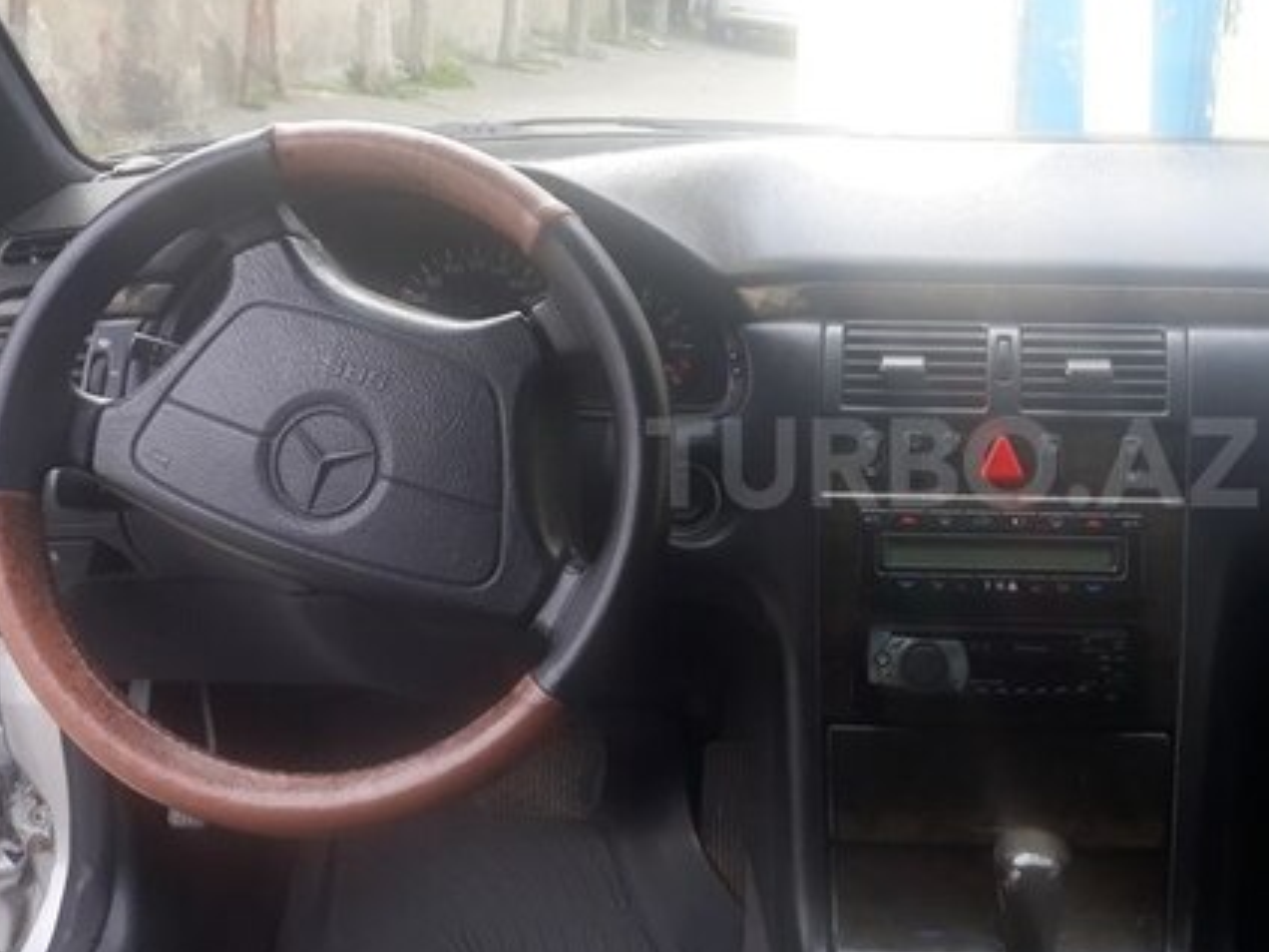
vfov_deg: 34.3
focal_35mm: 42
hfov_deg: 43.4
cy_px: 463
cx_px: 952
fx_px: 1540
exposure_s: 1/131
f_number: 1.7
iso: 40
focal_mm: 3.71
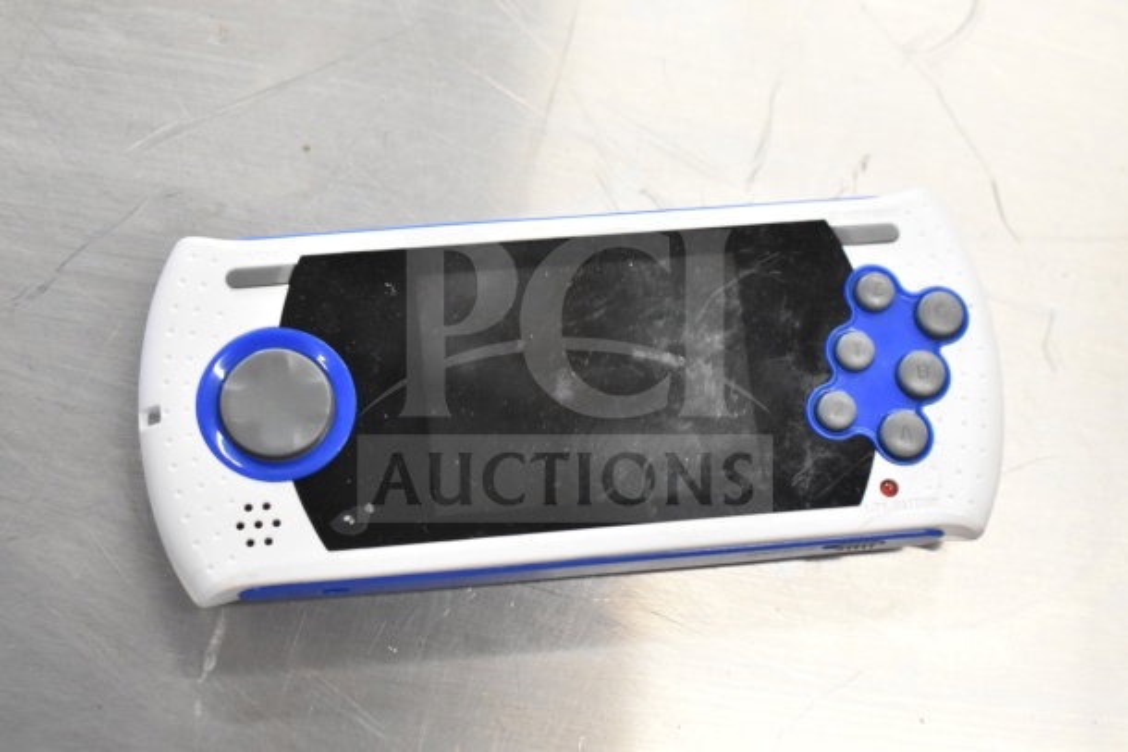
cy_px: 376
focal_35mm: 60
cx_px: 564
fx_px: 1880
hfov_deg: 33.4
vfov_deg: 22.6
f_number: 5
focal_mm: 40
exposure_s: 1/60
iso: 2500
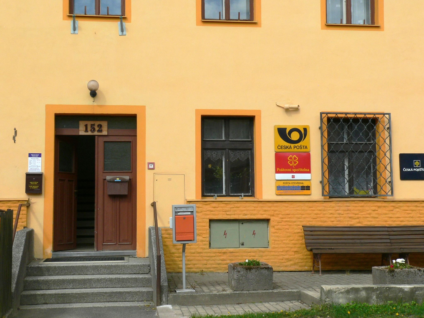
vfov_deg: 26.6
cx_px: 212
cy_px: 159
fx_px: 674
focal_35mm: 55
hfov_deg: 34.9
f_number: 5.6
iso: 100
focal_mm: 9.2
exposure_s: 1/500
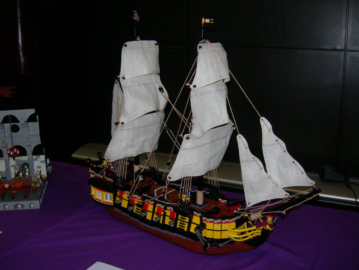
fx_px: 394
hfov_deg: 49.0
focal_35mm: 38
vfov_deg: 37.7
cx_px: 180
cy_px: 135
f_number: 2.8
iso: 50
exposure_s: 1/60.1
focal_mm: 7.8
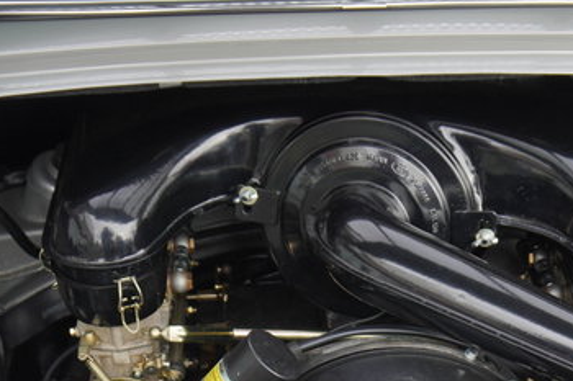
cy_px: 410
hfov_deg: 28.9
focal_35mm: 69
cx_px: 412
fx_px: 1099
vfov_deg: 19.0
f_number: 4
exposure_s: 1/40
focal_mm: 21
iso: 160
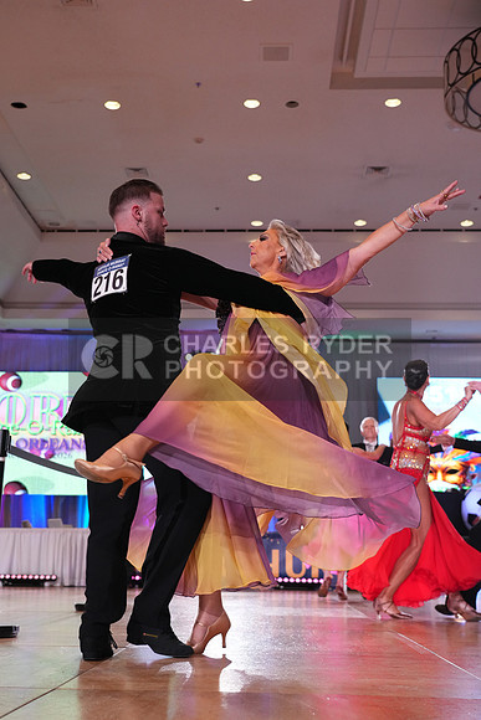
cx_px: 240
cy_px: 360
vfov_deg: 46.4
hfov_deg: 31.9
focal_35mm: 42
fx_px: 841
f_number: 4
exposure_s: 1/500
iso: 2500
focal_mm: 42
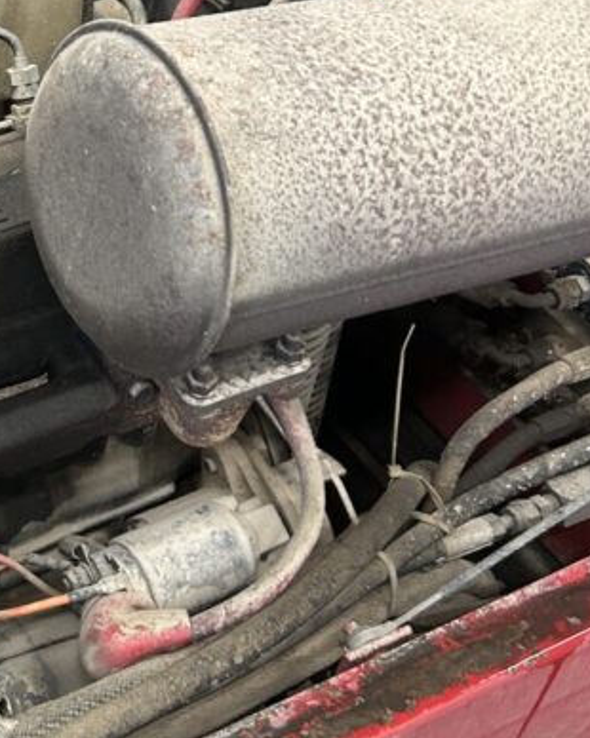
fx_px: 1464
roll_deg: -1.5
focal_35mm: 67
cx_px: -72
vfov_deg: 28.1
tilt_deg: -41.2
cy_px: 221
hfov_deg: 21.5
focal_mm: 5.7
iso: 160
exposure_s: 1/60
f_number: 1.5
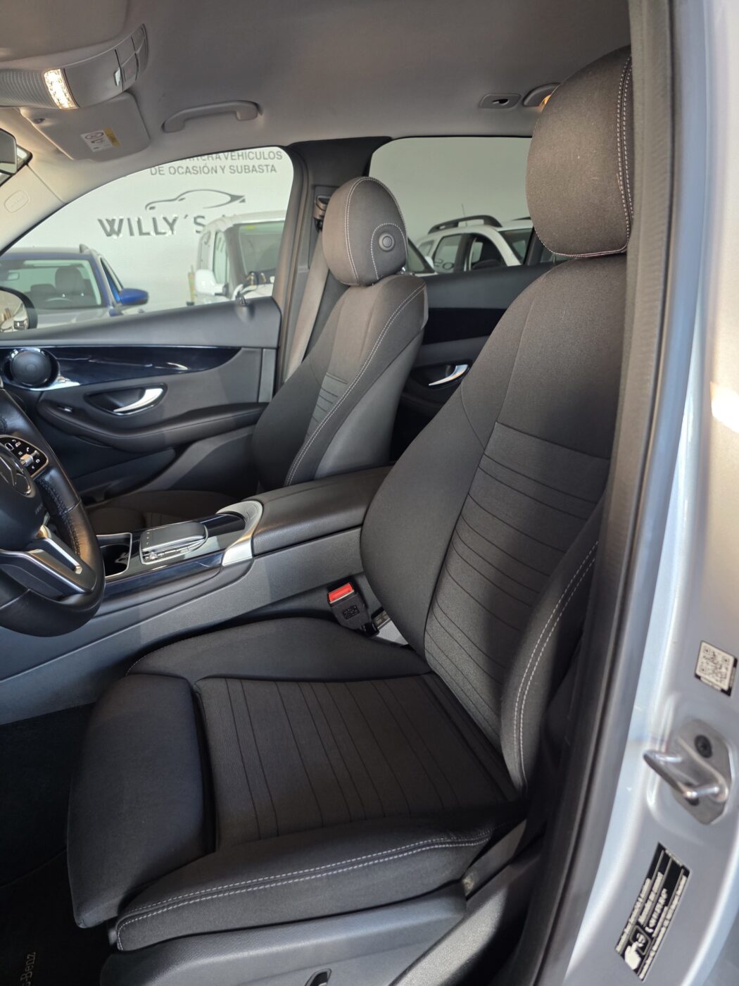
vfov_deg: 73.9
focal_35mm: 23
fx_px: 655
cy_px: 493
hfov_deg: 58.9
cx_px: 370
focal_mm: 6.3
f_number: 1.7
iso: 640
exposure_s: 1/100
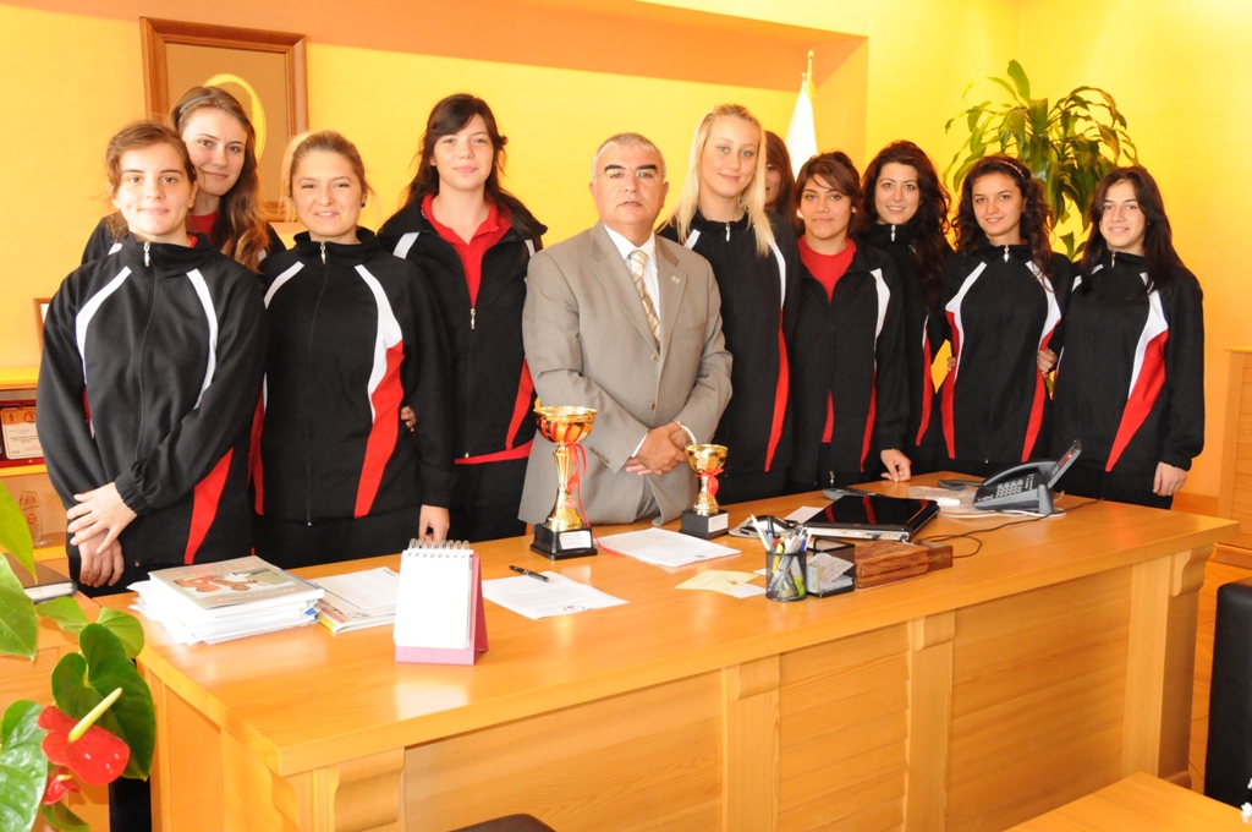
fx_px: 1250
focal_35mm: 36
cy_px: 416
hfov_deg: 53.2
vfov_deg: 36.8
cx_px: 626
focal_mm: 24
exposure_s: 1/60
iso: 3200
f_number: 7.1
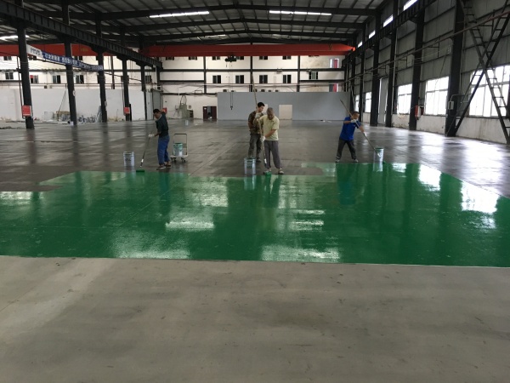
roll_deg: -0.8
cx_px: 255
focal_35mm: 29
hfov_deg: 61.7
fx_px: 427
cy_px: 192
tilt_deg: -10.9
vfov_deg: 48.2
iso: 250
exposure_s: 1/33
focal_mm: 4.15
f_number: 2.2
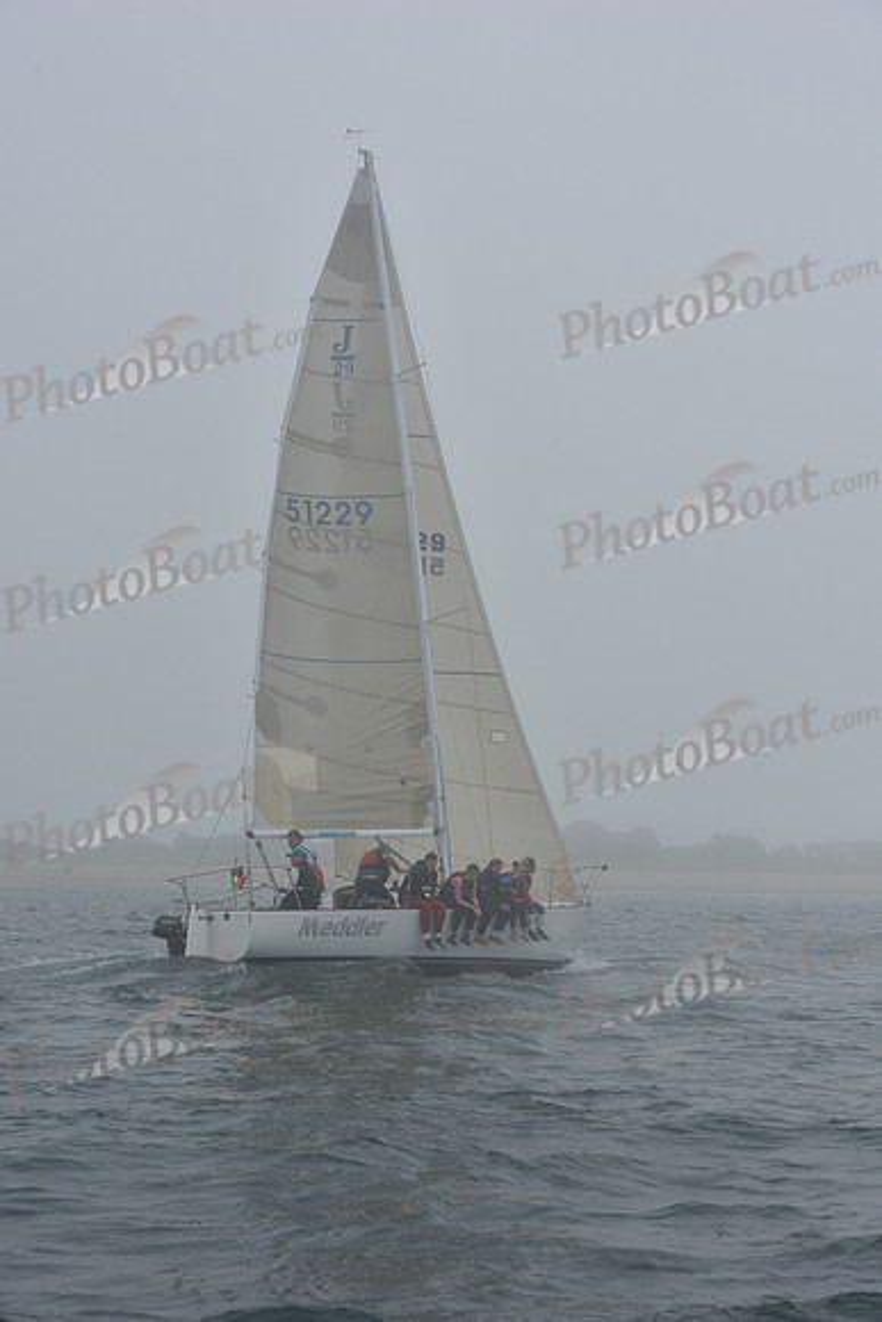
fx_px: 2571
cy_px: 661
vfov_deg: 28.8
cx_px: 441
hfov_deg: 19.5
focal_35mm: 70
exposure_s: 1/800
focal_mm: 70
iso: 250
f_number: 9
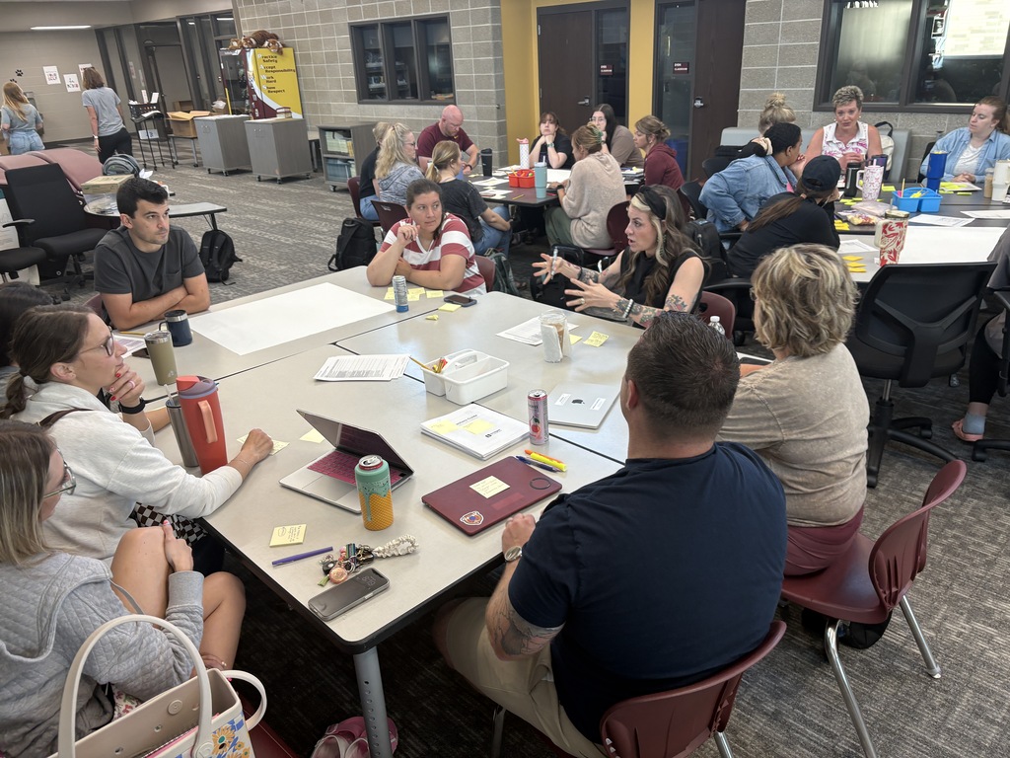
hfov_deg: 67.3
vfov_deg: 53.1
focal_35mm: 26
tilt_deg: -21.6
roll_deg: +3.0
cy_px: 379
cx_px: 505
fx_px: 759
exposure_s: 1/60
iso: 64
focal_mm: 5.96
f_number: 1.6
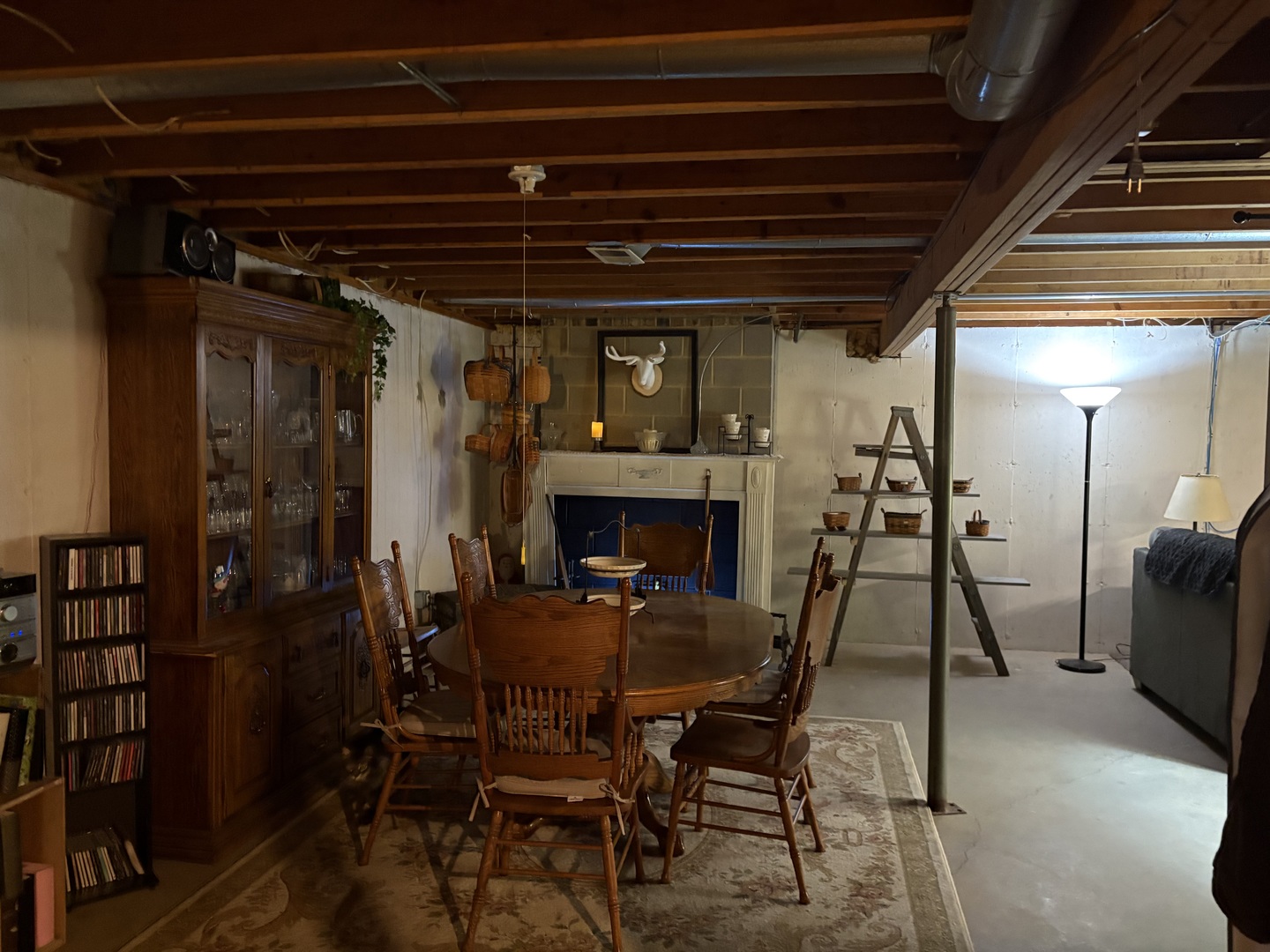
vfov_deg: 53.1
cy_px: 476
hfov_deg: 67.3
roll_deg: -1.4
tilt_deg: -2.4
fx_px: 954
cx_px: 635
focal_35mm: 26
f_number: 1.6
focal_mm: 5.96
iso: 1000
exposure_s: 1/30
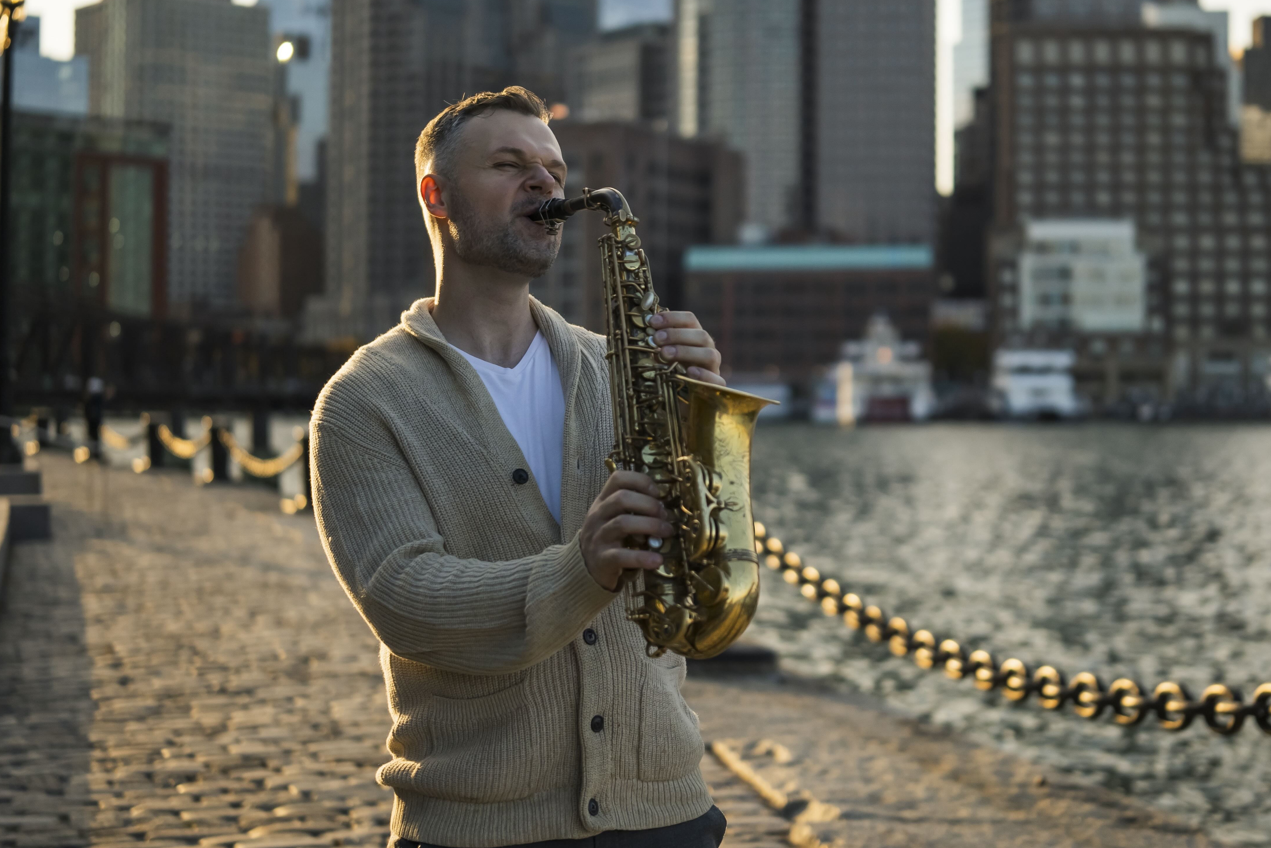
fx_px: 2037
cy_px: 357
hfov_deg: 34.5
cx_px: 800
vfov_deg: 23.5
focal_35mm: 58
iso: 100
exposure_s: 1/6400
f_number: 1.2
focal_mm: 27
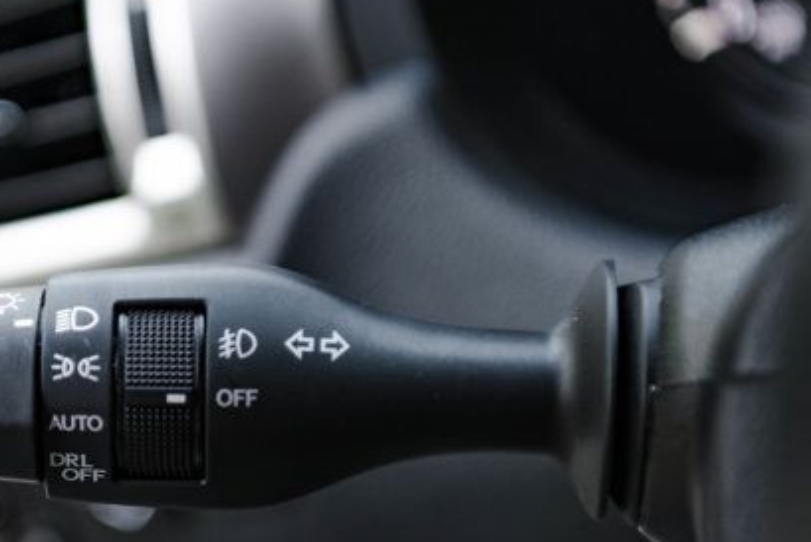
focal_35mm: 86
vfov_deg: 15.8
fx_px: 1938
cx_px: 224
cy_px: 398
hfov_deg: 23.4
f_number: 2.8
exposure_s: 1/200
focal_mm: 55
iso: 800
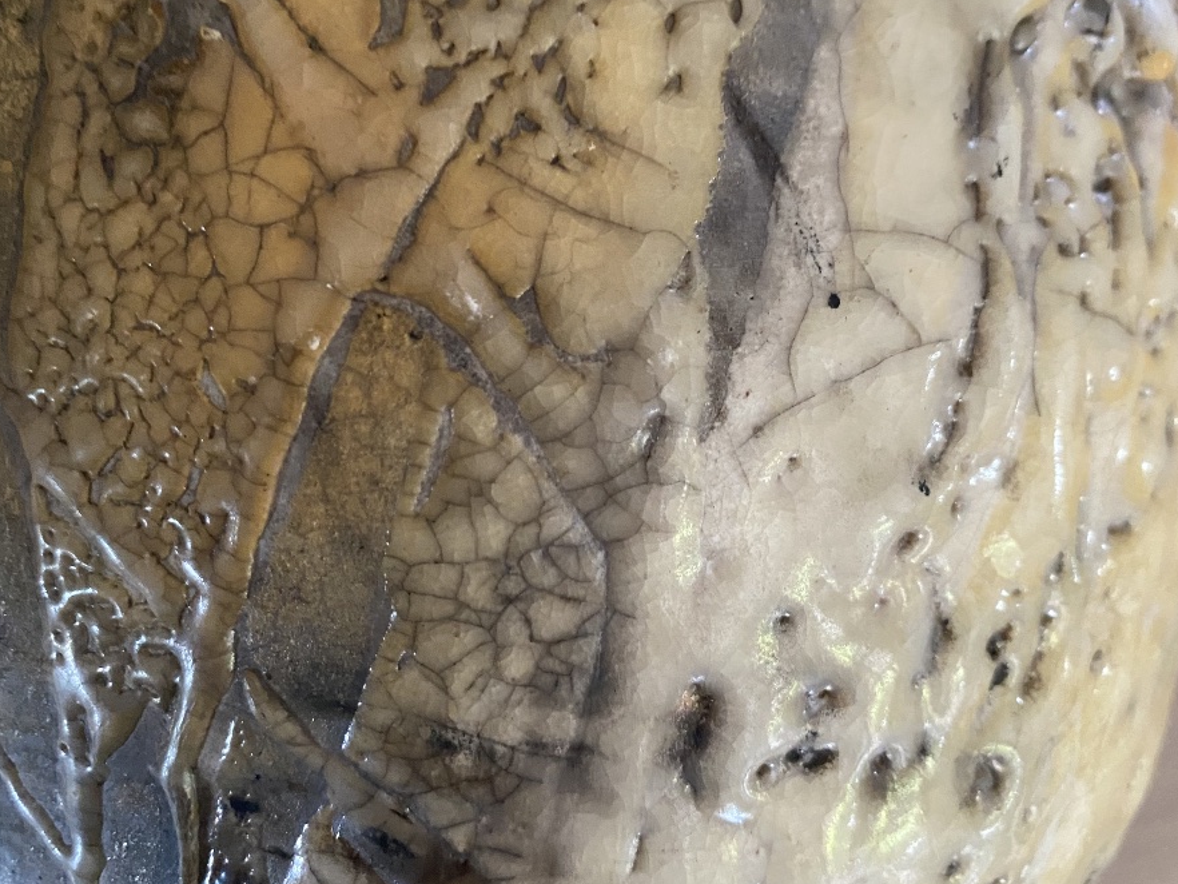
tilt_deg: -66.4
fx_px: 1157
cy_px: 373
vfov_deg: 41.7
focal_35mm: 34
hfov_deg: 53.9
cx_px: 592
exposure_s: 1/60
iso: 500
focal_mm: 4.25
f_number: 1.8
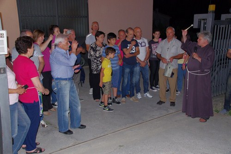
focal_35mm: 39
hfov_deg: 49.6
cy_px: 77
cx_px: 116
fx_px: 250
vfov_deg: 34.2
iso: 1600
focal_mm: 26
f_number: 6.3
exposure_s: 1/60
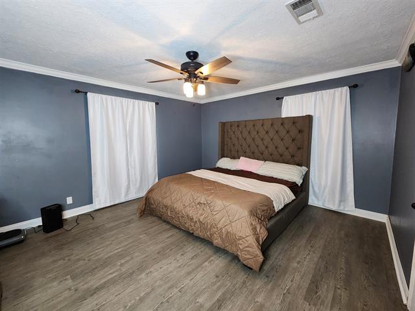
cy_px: 156
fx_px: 156
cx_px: 208
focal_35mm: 13
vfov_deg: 89.9
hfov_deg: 106.2
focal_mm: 2.2
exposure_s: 1/60
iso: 400
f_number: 2.2
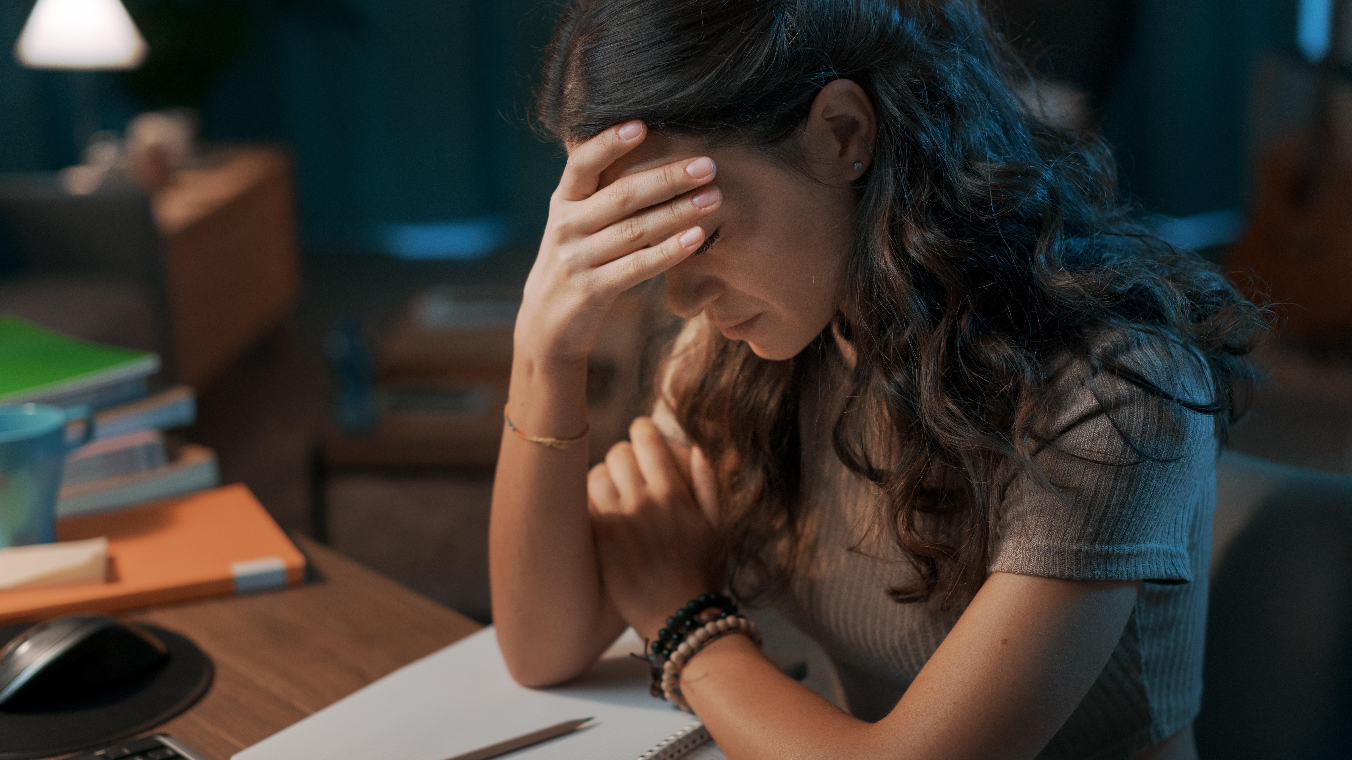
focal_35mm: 53
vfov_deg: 22.6
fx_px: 1900
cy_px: 406
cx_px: 672
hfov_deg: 39.2
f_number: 2.5
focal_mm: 50
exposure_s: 1/100
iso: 320
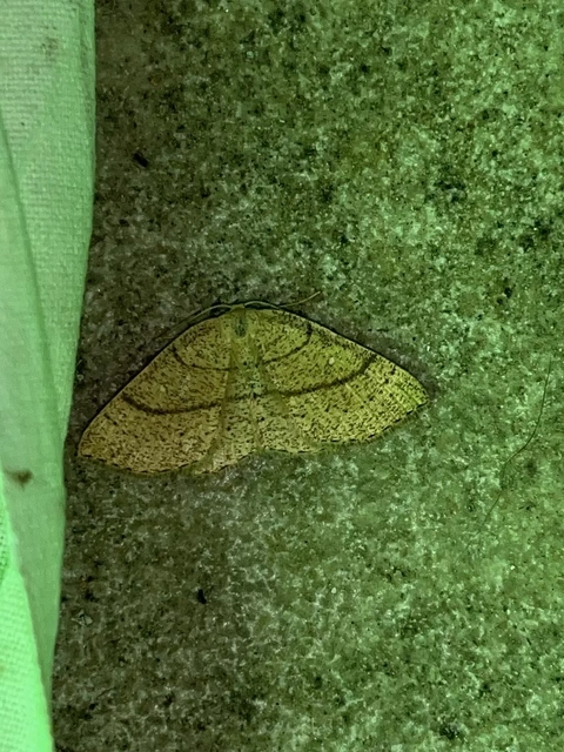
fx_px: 565
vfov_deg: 67.3
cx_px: 282
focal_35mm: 26
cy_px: 376
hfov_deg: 53.1
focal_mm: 5.1
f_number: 1.6
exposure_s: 1/81
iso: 32
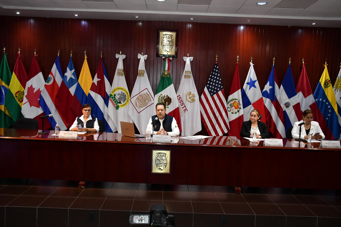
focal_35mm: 33
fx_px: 313
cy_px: 114
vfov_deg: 40.0
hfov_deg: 57.2
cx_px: 170
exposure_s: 1/100
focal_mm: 22
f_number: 5.6
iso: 1000
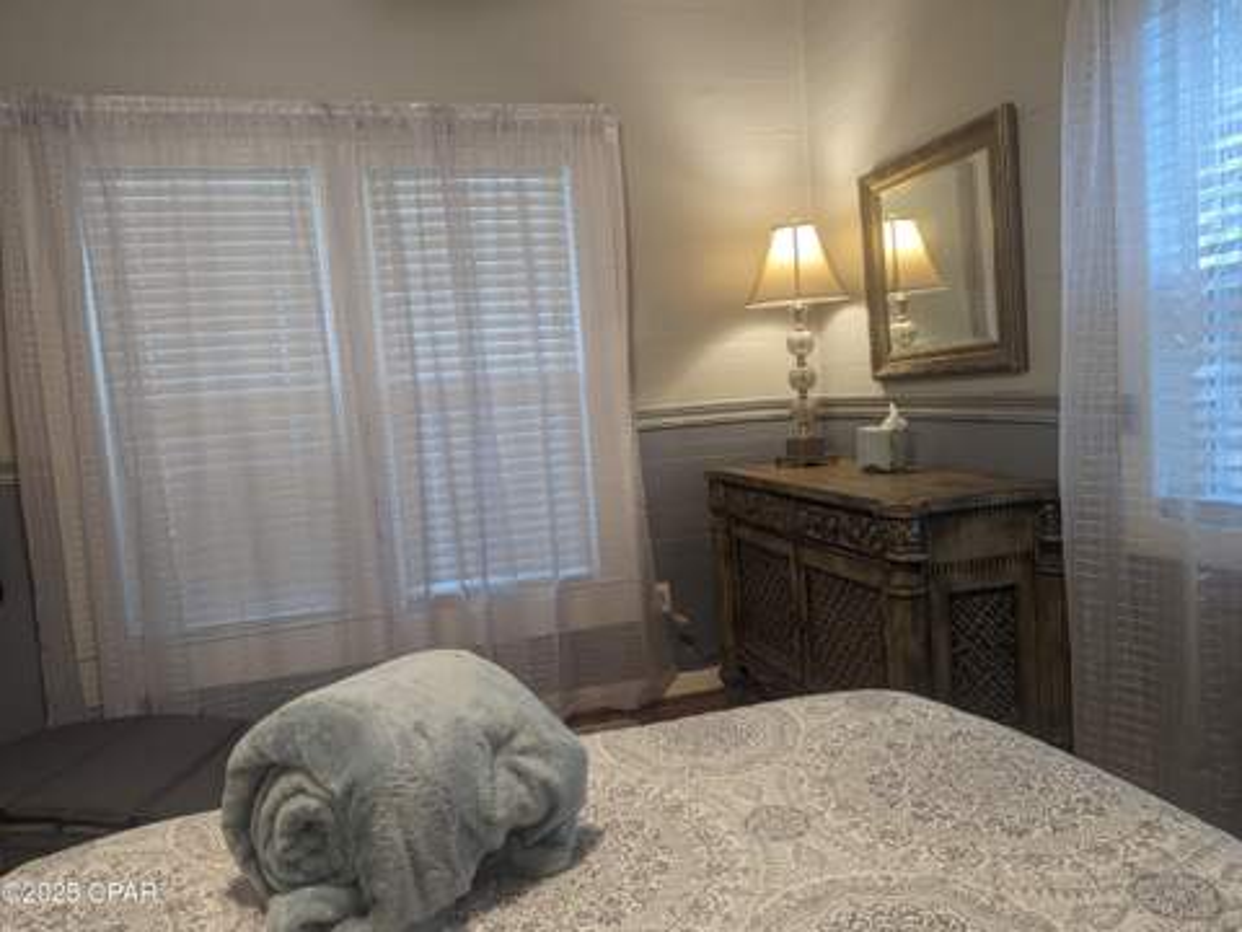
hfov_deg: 71.6
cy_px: 466
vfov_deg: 56.8
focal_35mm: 24
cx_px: 621
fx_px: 861
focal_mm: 6.81
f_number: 1.85
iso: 301
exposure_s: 1/120
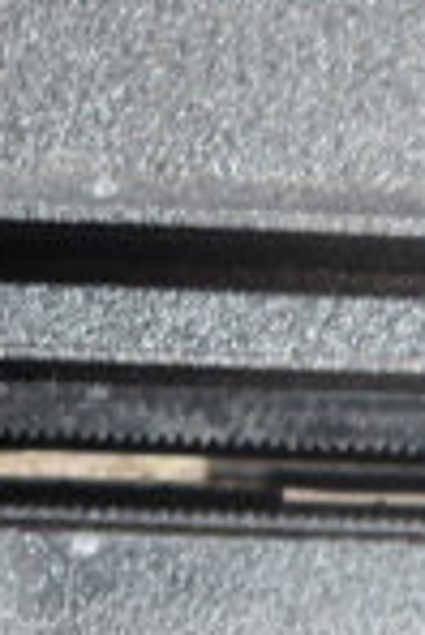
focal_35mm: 250
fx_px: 4418
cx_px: 356
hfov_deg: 5.5
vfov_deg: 7.8
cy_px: 1349
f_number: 4
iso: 800
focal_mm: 27
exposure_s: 1/40
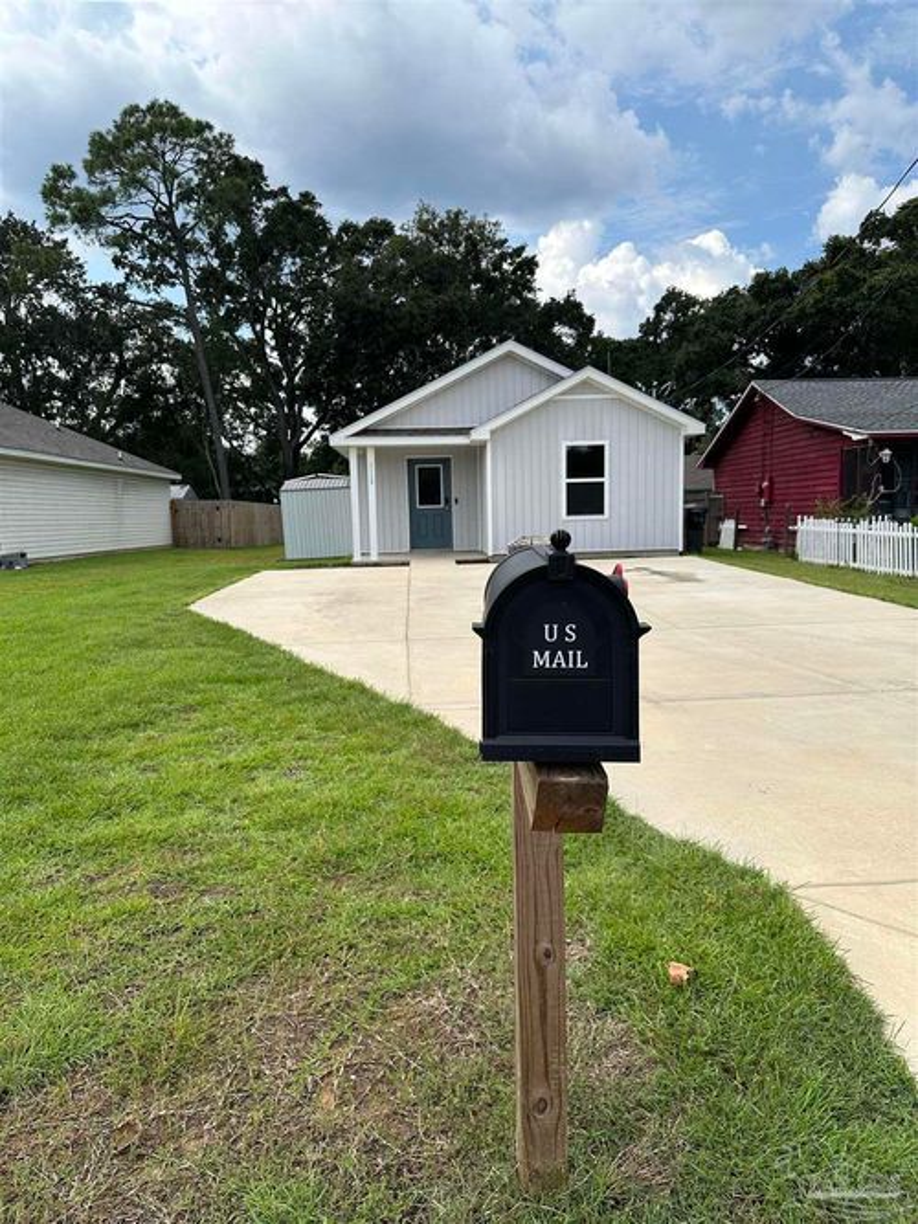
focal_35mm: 24
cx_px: 459
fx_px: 849
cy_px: 612
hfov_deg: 56.8
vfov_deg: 71.6
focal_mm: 6.86
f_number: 1.78
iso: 80
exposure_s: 1/3717
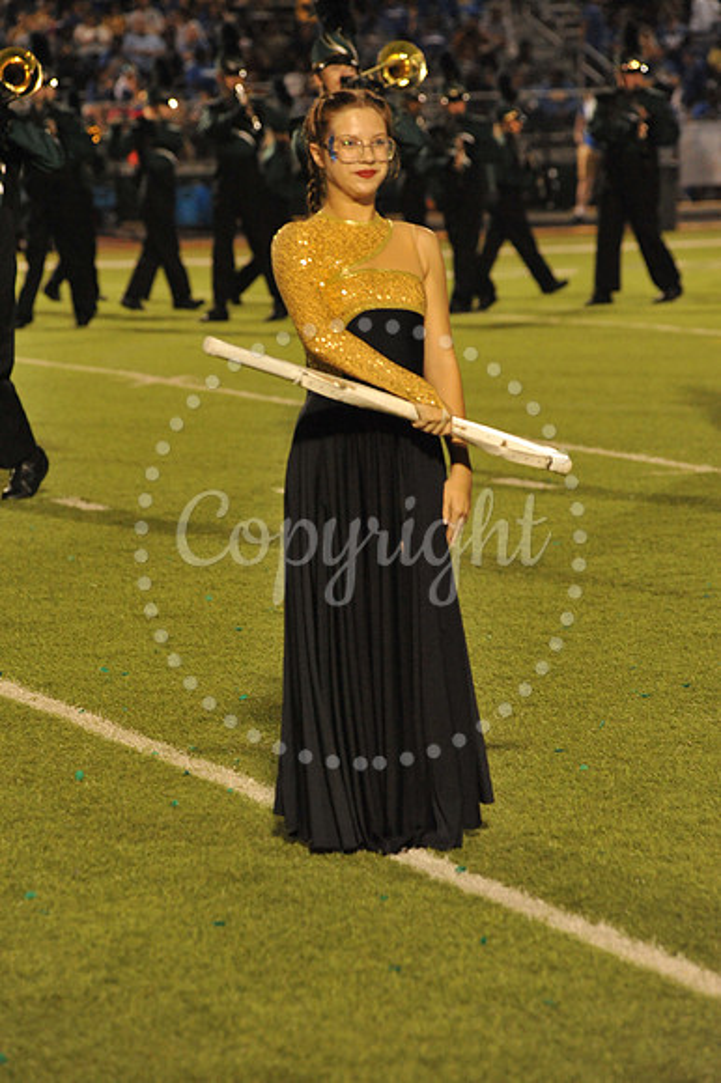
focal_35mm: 170
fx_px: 5113
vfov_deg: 12.1
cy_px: 542
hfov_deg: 8.1
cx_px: 360
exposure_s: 1/200
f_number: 5.6
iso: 5000
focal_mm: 170
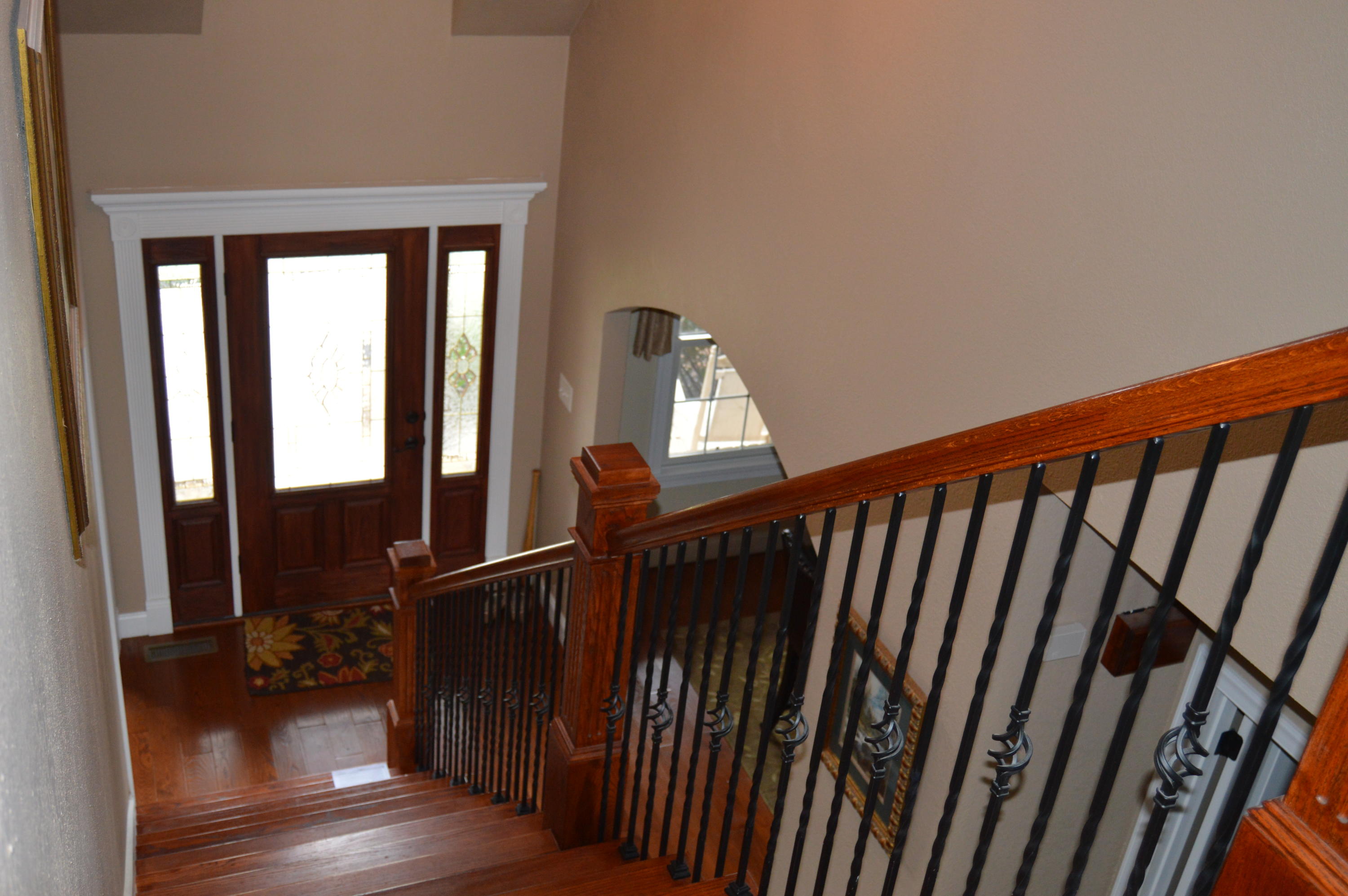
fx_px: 1347
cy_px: 448
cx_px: 674
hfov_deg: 53.2
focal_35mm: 36
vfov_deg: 36.8
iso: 640
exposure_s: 1/60
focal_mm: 24
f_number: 3.8
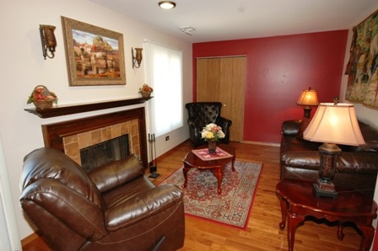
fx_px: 220
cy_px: 126
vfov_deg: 59.4
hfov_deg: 81.2
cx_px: 189
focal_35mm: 21
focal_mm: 14
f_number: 4.8
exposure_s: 1/13
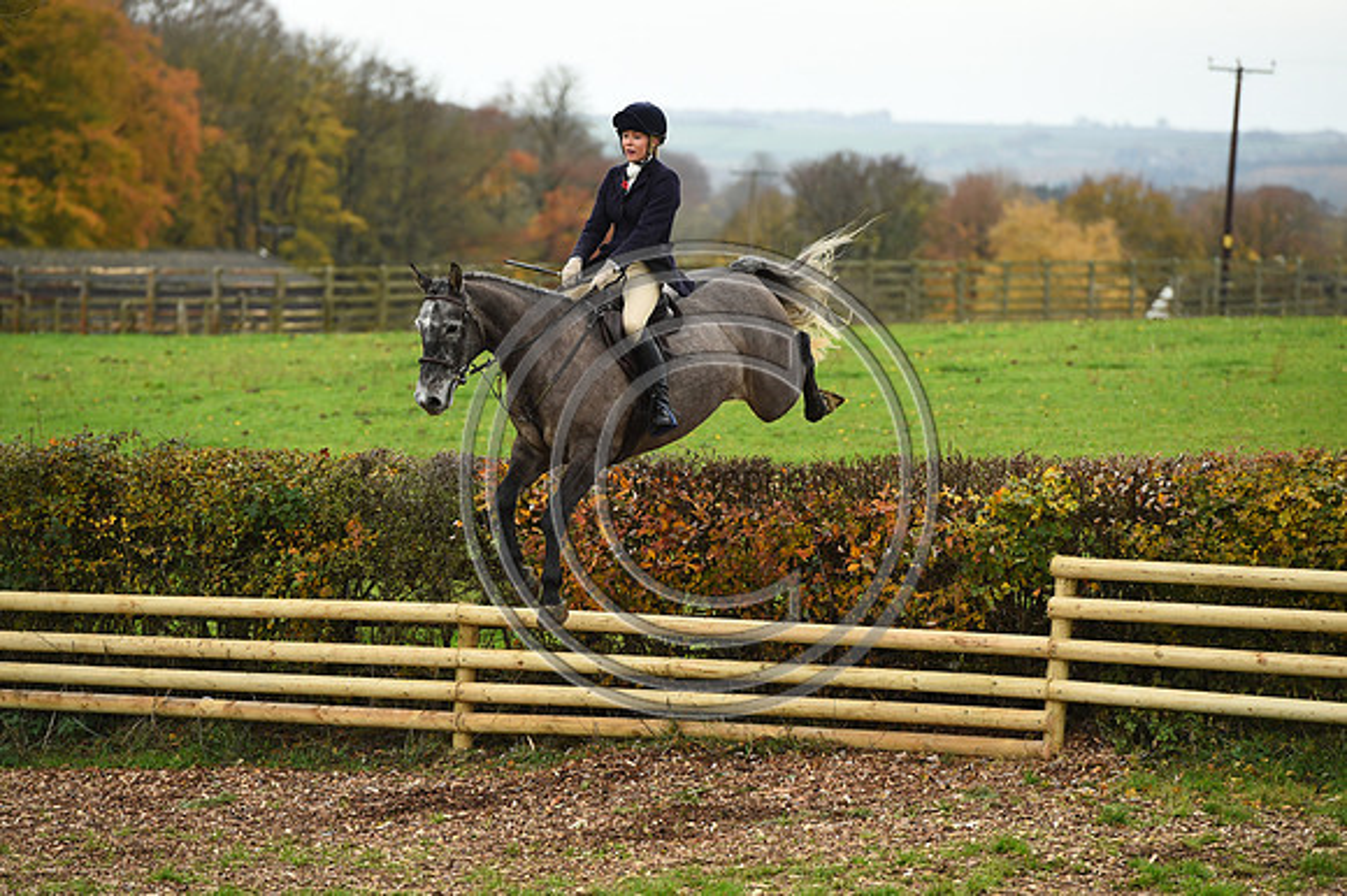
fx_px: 7479
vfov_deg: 6.9
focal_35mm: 200
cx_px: 674
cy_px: 448
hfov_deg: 10.3
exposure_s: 1/1000
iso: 1000
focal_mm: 200
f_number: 5
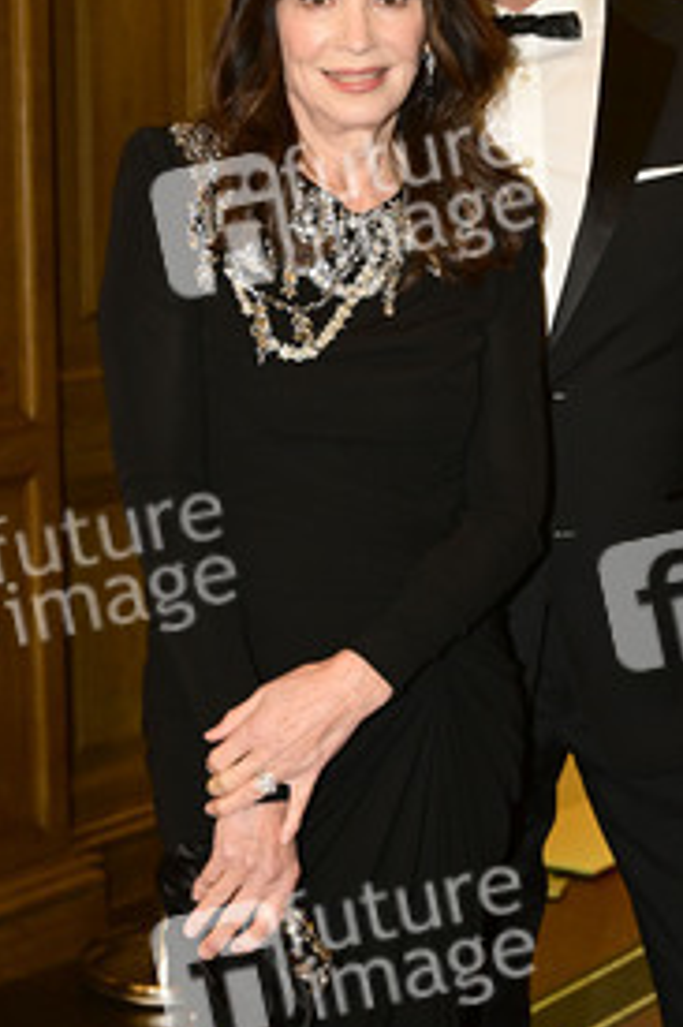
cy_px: 396
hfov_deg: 17.0
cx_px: 452
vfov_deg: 25.3
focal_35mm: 80
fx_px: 2279
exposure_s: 1/200
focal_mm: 55
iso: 4000
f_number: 5
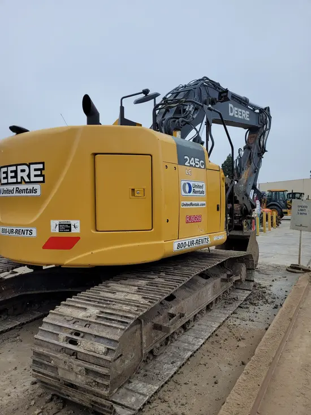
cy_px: 208
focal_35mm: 26
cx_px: 156
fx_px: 311
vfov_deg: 67.3
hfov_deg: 53.1
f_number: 1.8
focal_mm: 5.4
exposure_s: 1/1799
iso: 40
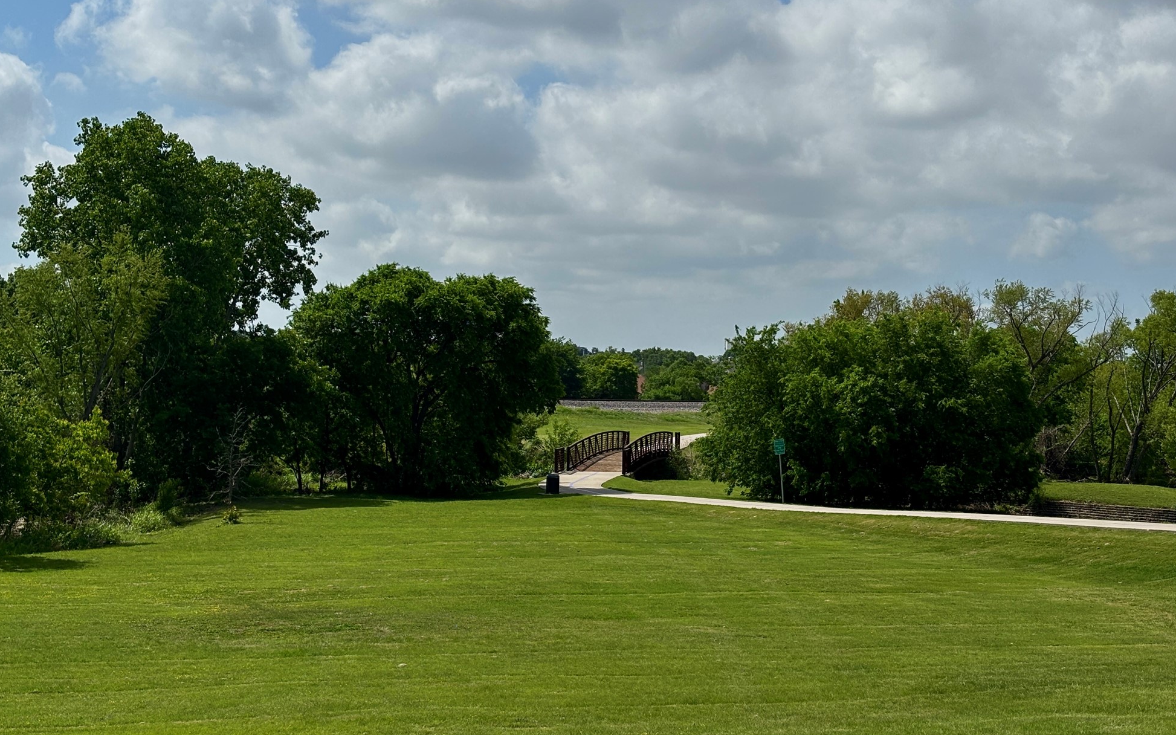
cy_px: 366
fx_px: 1859
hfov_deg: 35.1
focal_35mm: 58
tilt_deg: +0.4
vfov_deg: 22.4
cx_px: 573
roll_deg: -0.9
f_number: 1.6
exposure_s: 1/4630
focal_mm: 5.96
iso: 40
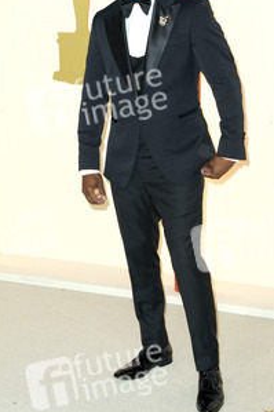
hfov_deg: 16.4
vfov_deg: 24.5
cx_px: 137
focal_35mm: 83
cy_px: 171
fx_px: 949
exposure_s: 1/200
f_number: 7.1
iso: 1600
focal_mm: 62
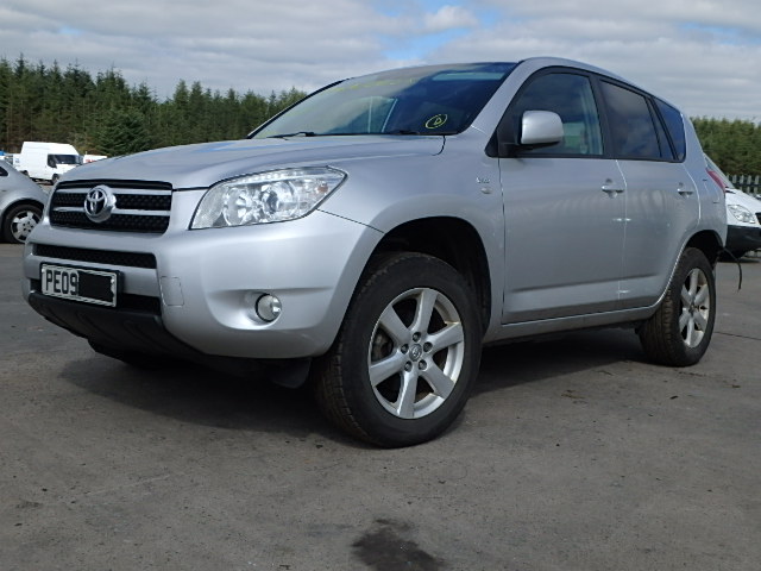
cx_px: 380
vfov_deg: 39.7
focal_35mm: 36
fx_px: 791
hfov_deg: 51.4
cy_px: 286
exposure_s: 1/1000
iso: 125
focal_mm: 6.4
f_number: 5
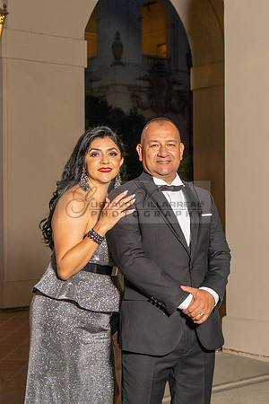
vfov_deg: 30.5
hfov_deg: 20.6
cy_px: 187
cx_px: 137
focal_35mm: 66
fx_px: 740
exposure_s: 1/160
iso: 320
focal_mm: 41
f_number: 4.5
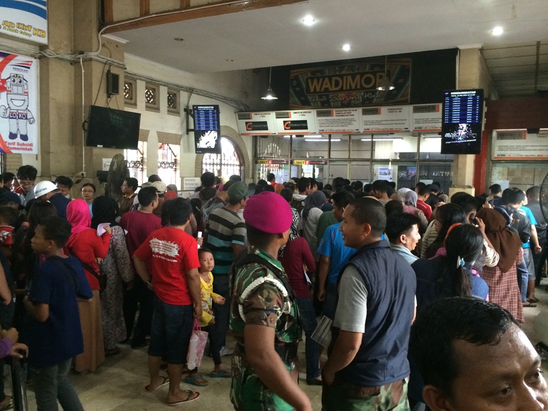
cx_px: 274
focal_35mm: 30
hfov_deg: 60.0
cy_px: 206
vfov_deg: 46.8
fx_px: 475
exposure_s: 1/30
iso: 320
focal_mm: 4.12
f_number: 2.2
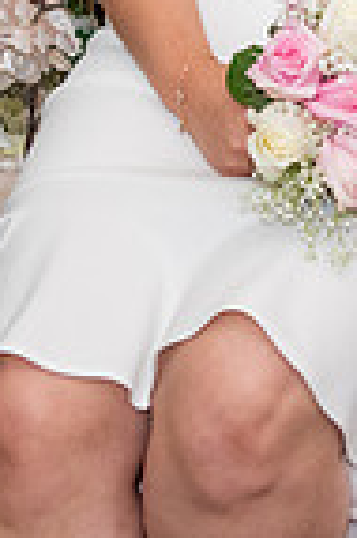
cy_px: -237
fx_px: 3101
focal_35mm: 208
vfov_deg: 9.7
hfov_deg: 6.5
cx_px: 438
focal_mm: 42
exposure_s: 1/125
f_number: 4.5
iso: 1600
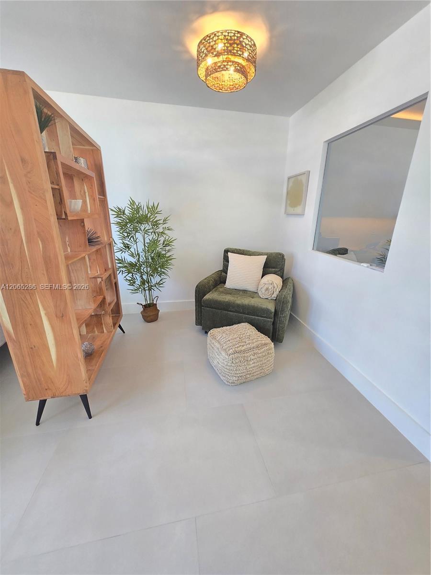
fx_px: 216
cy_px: 288
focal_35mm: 13
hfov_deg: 89.9
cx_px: 216
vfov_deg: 106.2
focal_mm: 1.7
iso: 160
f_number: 2.2
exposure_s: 1/60
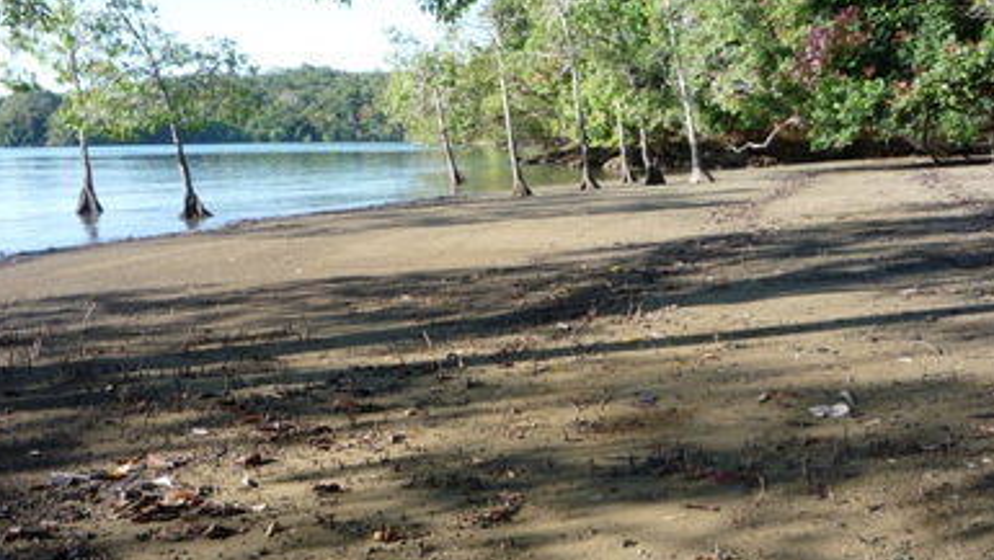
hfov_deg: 52.8
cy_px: 299
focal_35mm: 38
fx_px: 1002
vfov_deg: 31.2
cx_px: 511
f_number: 4
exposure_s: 1/160
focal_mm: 5.2
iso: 100
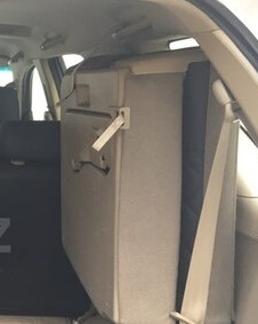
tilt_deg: -14.1
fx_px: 631
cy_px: 235
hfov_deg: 20.4
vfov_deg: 28.4
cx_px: -106
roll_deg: -1.2
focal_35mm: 66
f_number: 2.2
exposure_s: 1/33
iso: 50
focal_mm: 4.15
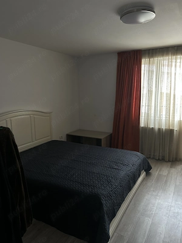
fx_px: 182
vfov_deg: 67.3
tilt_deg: -9.0
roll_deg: +0.3
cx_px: 91
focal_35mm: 26
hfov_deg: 53.1
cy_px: 122
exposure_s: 1/82
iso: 125
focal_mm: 5.7
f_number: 1.5
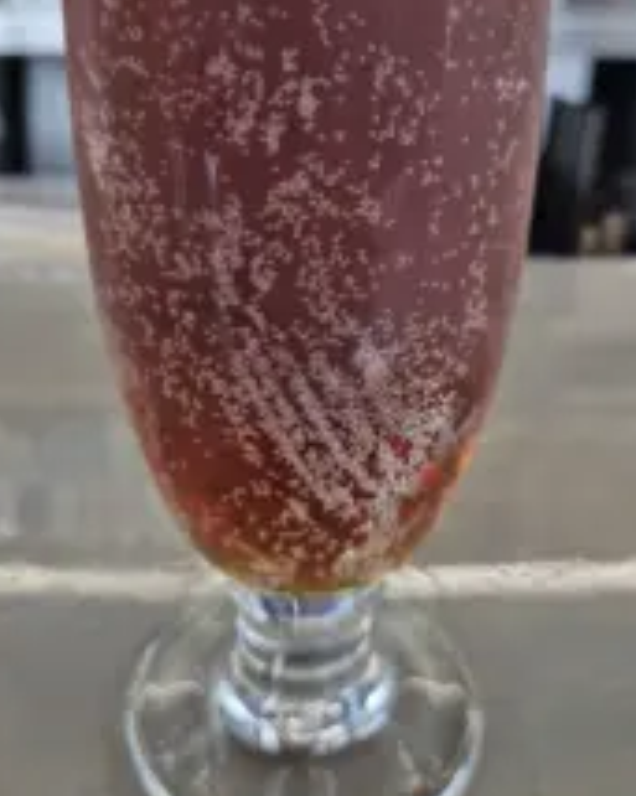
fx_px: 989
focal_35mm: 42
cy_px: 249
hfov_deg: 35.6
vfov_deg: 43.1
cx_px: 286
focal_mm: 5.4
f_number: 1.8
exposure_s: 1/120
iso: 100
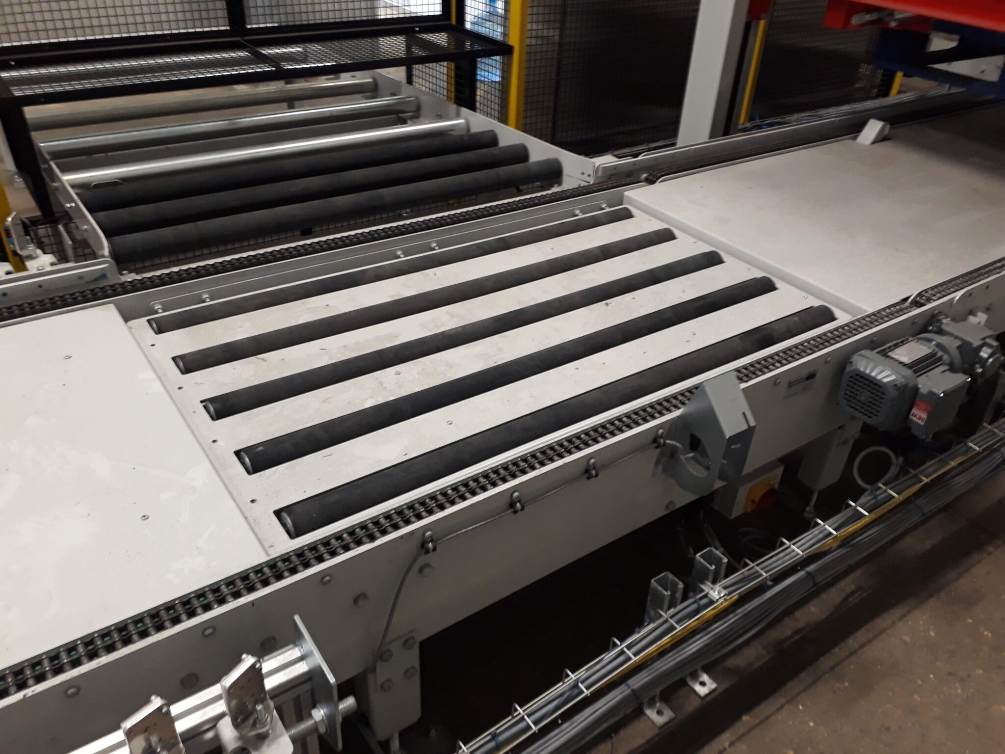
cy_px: 377
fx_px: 784
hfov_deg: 65.3
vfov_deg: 51.4
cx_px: 502
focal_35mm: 27
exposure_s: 1/17
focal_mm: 3.6
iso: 200
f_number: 1.9
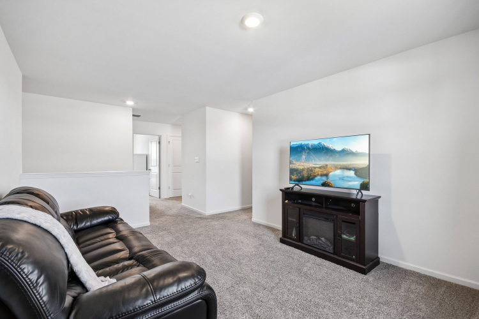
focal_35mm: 15
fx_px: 200
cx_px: 240
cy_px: 160
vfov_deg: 77.3
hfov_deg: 100.4
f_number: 8
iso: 400
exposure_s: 1/20
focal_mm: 10
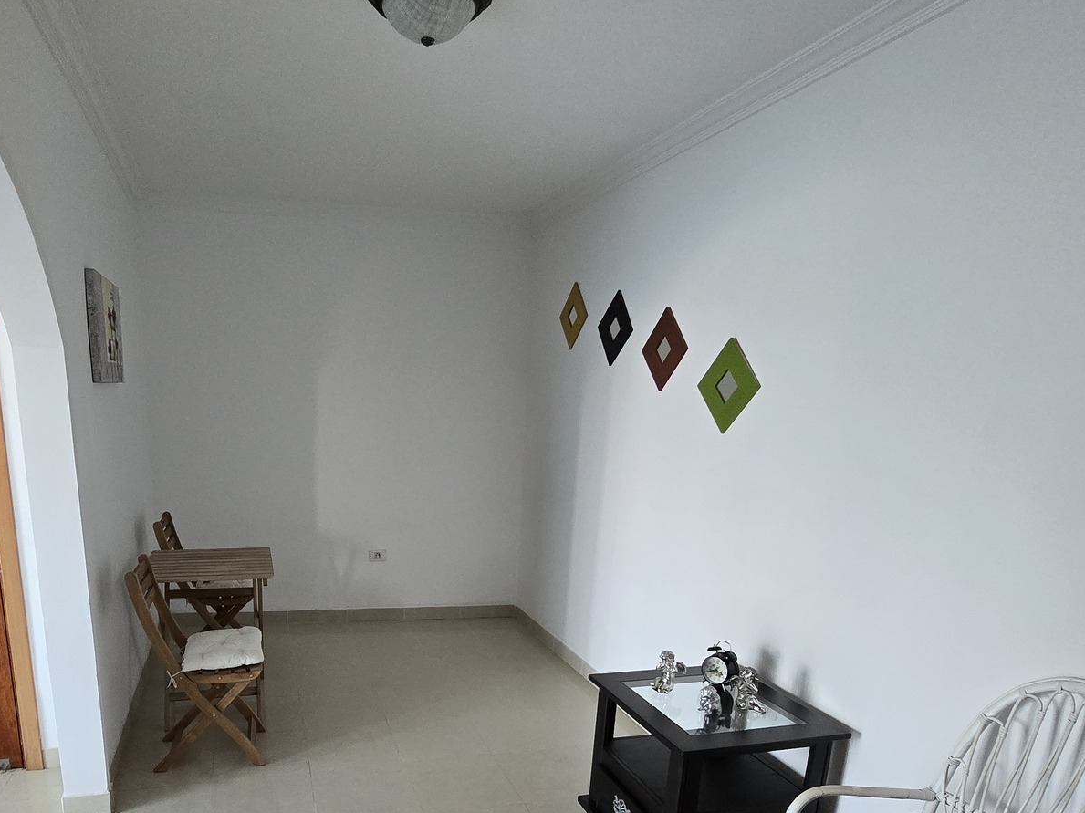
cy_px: 580
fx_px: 658
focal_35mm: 21
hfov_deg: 77.7
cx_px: 414
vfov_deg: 60.9
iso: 500
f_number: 2.2
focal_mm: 2.2
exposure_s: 1/50
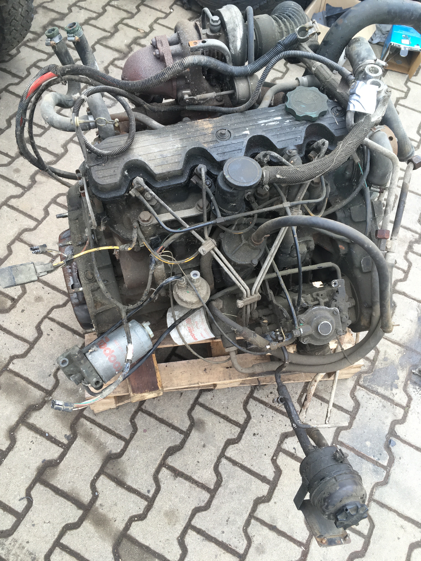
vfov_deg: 61.7
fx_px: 470
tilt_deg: -58.2
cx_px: 210
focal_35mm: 29
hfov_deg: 48.2
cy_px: 280
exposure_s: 1/100
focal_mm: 4.15
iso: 40
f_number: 2.2
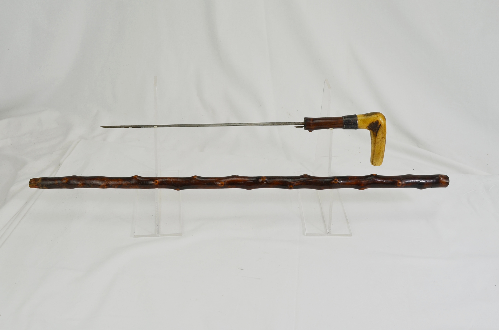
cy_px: 145
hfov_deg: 52.0
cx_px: 245
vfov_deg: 35.7
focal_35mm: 37
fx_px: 512
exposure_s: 1/160
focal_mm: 22
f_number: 6.3
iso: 200
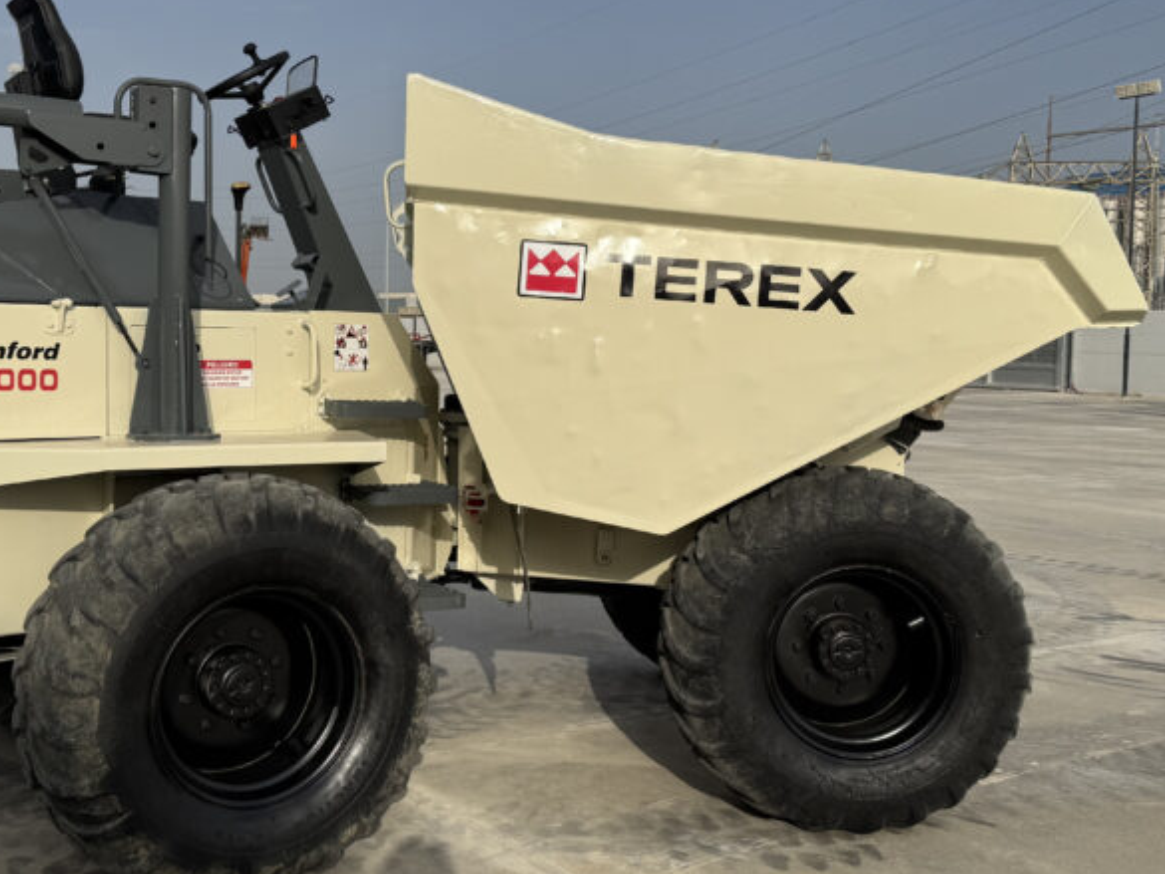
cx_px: 498
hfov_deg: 44.7
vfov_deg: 34.3
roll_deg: +0.1
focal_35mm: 42
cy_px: 388
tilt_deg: -0.3
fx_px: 1414
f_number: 1.78
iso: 80
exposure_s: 1/5814
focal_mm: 6.76
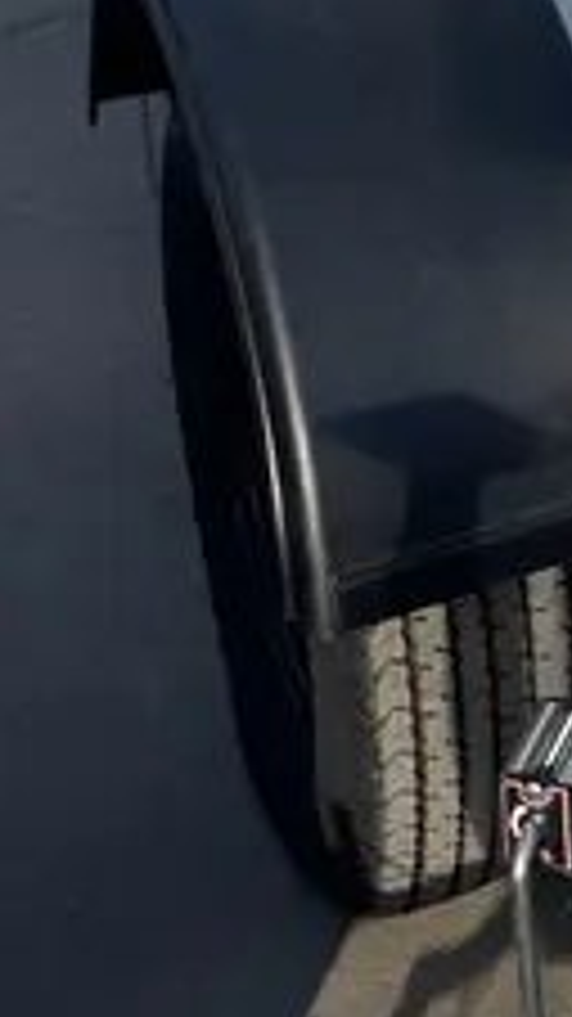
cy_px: -385
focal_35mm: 92
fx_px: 2483
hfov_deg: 12.1
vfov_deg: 20.7
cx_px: 1018
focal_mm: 4.2
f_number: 1.6
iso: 50
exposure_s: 1/3610
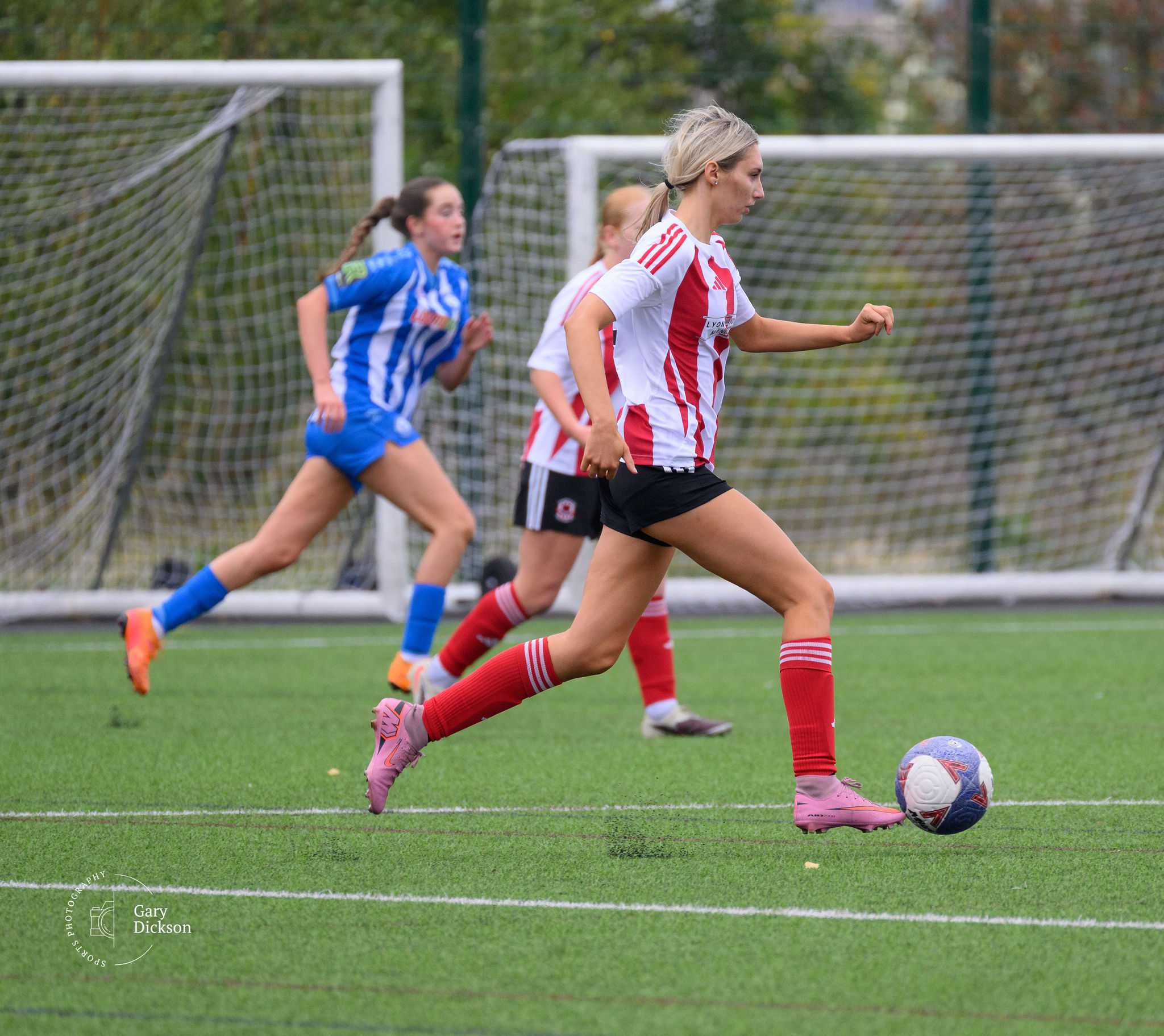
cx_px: 721
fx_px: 19914
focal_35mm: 553
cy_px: 572
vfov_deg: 3.0
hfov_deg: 3.3
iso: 1100
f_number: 5.3
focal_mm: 330
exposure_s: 1/1250
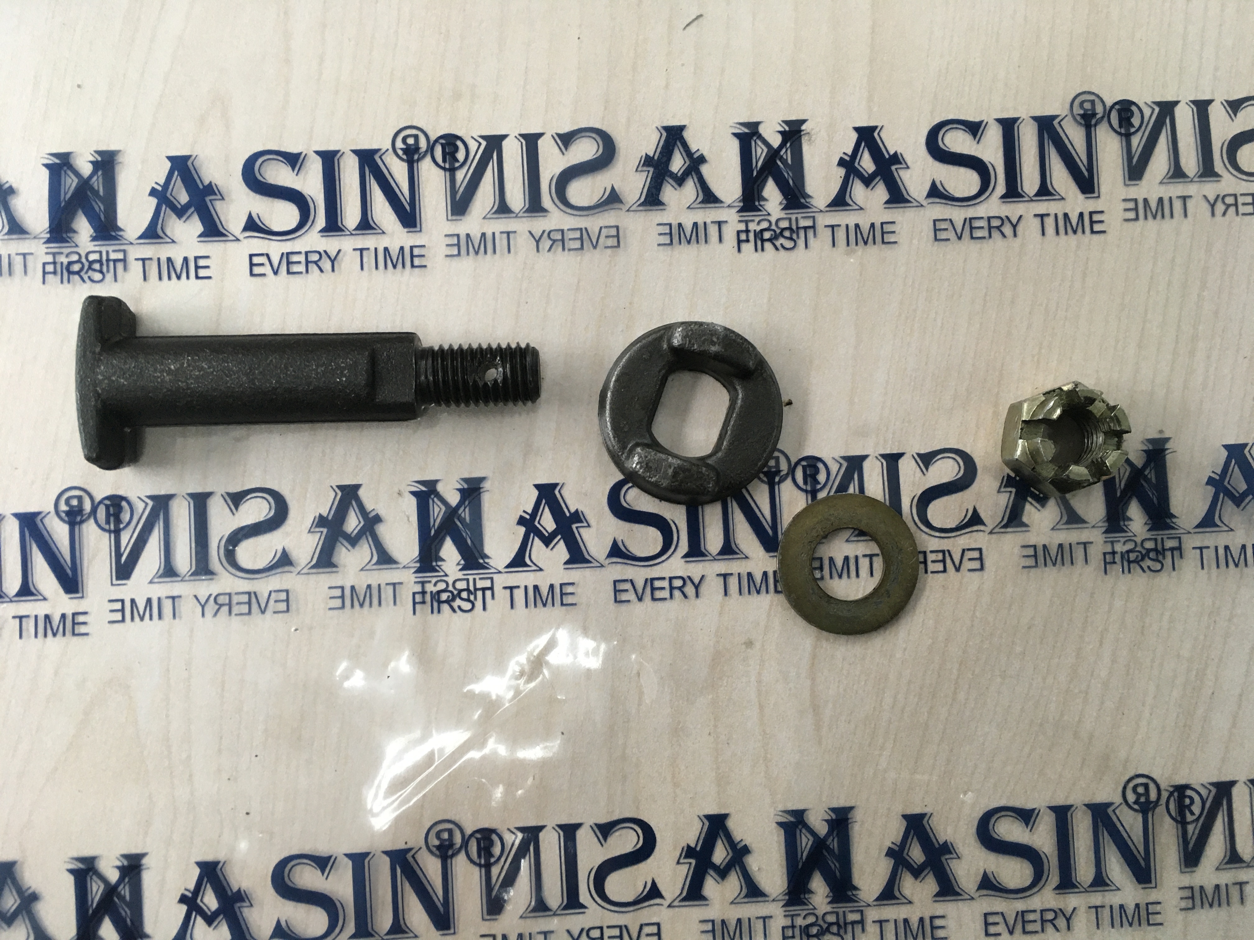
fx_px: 1051
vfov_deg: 48.2
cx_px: 627
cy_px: 470
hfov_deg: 61.7
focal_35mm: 29
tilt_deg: -87.1
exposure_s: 1/33
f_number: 2.2
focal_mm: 4.15
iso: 64
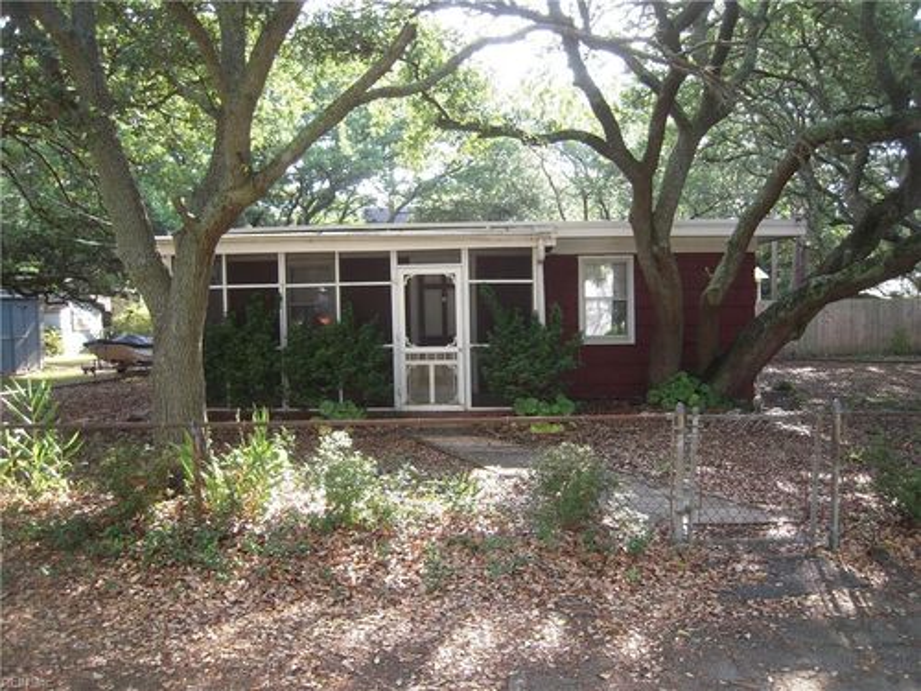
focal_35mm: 28
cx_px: 460
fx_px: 745
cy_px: 346
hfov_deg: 63.4
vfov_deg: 49.7
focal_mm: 5
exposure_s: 1/60
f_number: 2.7
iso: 100
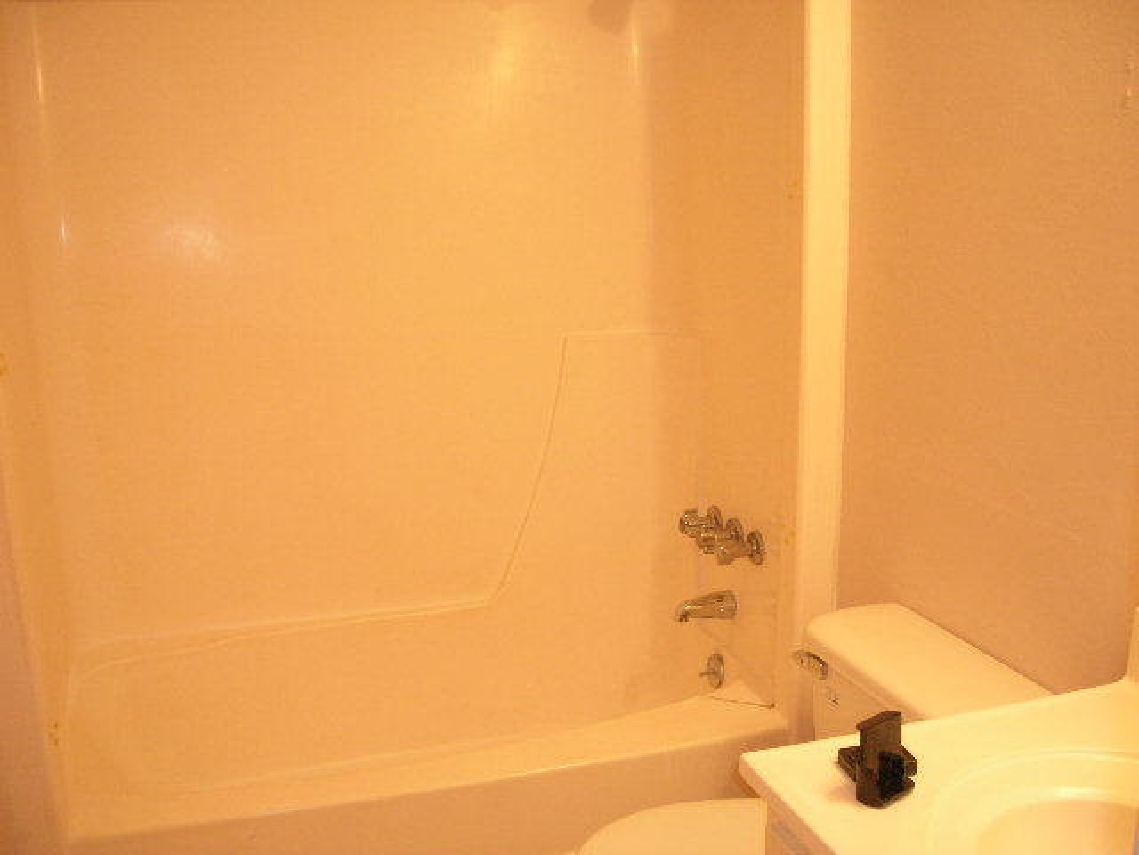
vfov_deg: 41.8
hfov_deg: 54.0
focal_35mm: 34
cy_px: 428
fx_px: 1119
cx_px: 570
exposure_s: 1/27.3
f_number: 2.9
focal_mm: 5.7
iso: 200
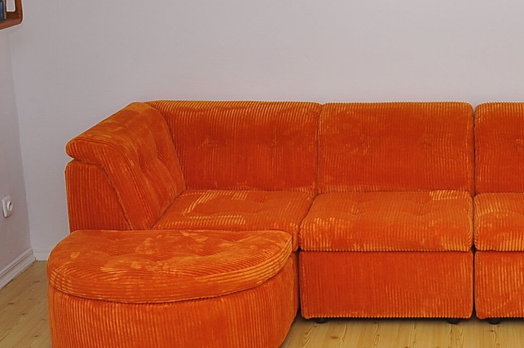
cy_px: 151
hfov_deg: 25.6
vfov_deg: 17.7
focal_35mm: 77
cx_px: 462
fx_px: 1120
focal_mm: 25
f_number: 4
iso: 250
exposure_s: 1/200
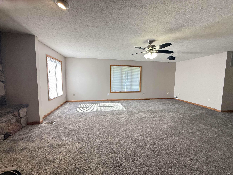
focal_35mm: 14
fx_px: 94
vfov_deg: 85.7
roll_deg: -1.4
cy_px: 88
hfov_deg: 102.1
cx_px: 116
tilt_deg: -4.9
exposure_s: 1/120
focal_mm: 2.22
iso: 320
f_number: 2.2
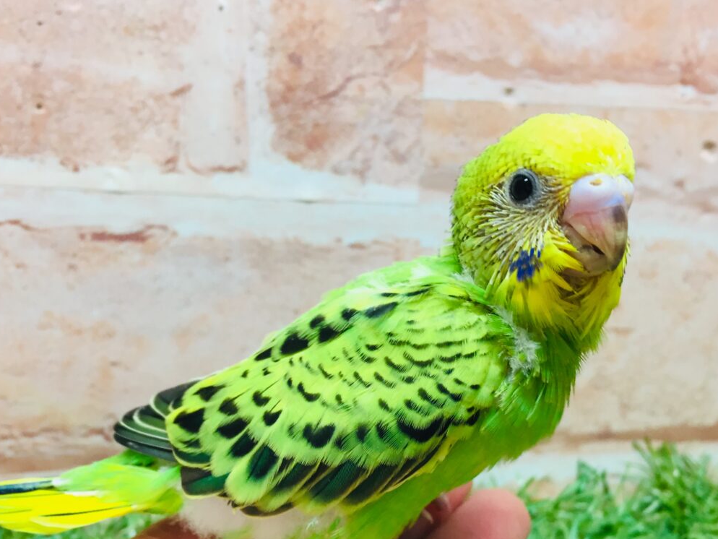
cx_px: 356
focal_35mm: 35
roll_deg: -2.2
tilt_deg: -8.3
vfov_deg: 40.6
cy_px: 312
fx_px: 726
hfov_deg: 52.6
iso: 80
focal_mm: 4.15
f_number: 2.2
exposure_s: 1/30
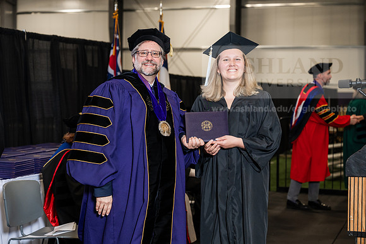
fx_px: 712
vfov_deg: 19.5
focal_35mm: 70
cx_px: 183
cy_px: 122
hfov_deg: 28.8
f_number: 4
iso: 1250
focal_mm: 70
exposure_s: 1/200
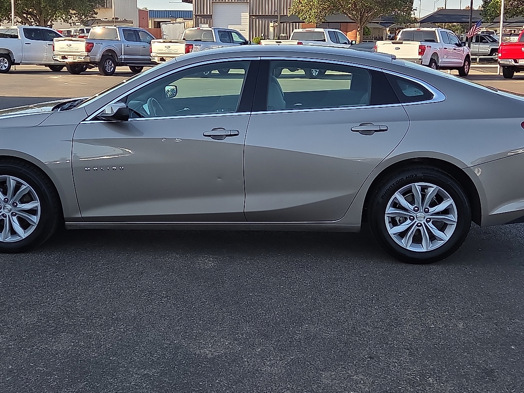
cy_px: 153
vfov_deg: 30.2
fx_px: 727
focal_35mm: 48
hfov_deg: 39.6
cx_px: 232
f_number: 1.8
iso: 25
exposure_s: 1/714
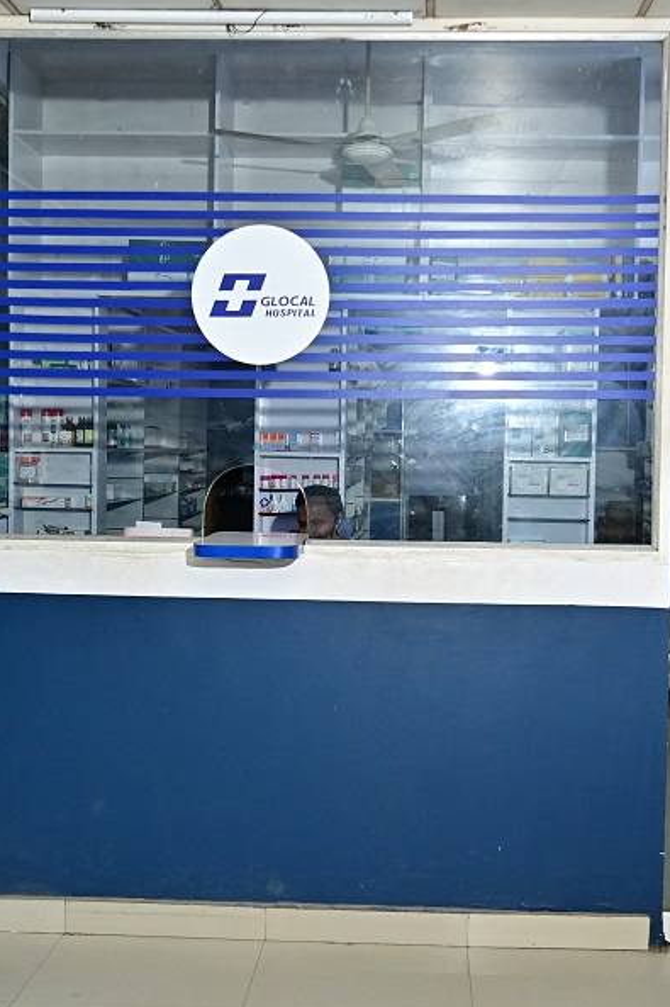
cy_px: 504
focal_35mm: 44
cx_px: 378
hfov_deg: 30.2
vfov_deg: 44.2
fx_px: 1240
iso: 800
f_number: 3.5
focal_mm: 19.5
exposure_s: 1/160
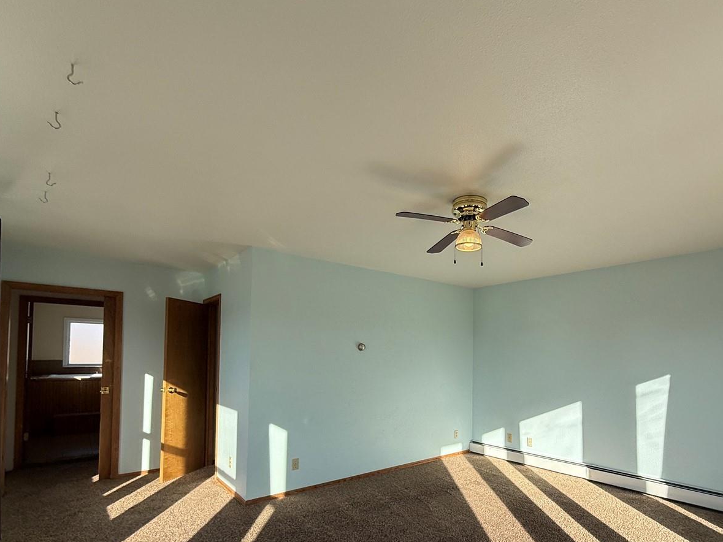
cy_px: 345
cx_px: 434
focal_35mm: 19
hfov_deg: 83.6
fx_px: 397
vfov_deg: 67.4
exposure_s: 1/458
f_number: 2.2
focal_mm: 2.22
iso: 64
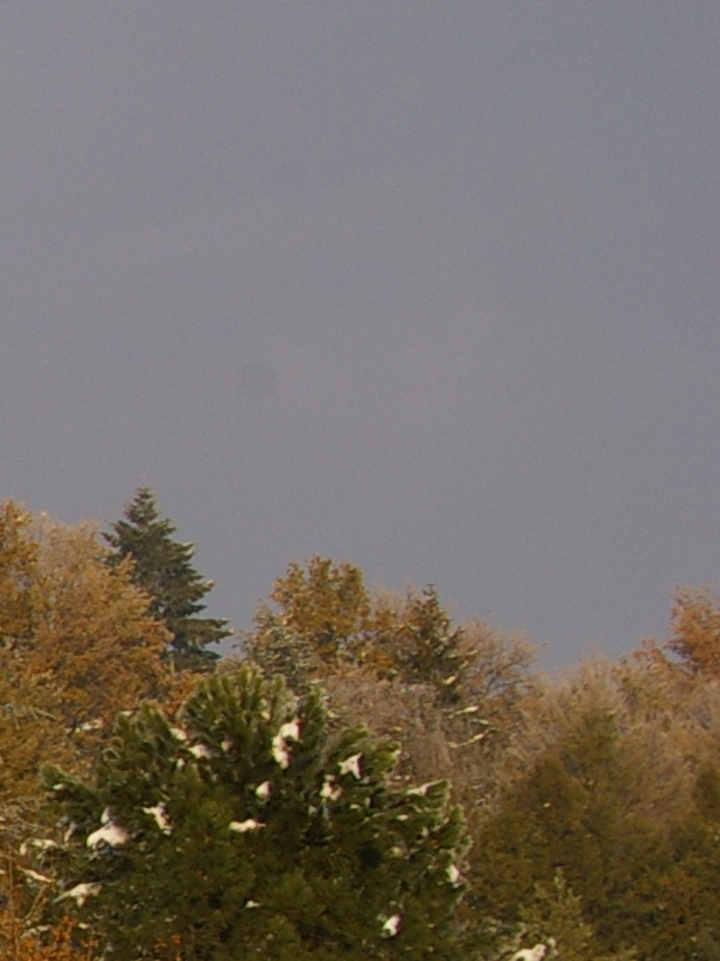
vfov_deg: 11.1
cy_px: 915
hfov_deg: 7.5
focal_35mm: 177
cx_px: -1376
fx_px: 4912
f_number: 11
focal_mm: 28
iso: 200
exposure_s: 1/250
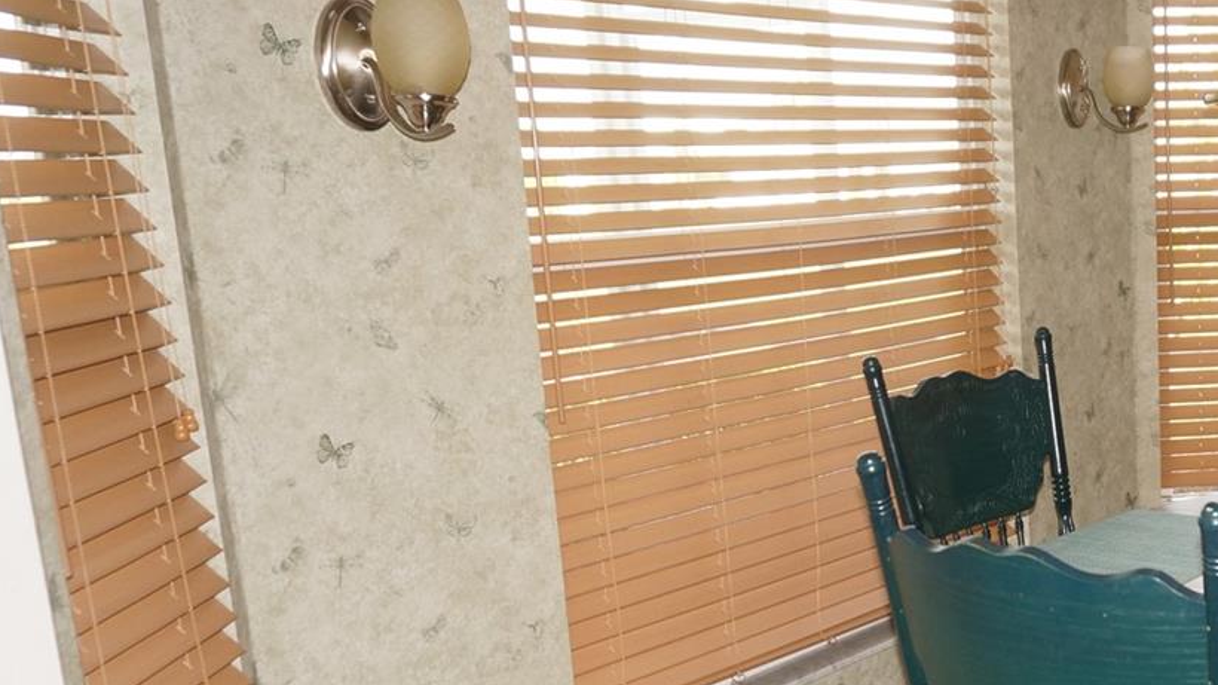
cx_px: 1080
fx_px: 1582
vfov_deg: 24.1
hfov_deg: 39.3
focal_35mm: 49
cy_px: 526
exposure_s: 1/160
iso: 400
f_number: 4
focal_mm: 16
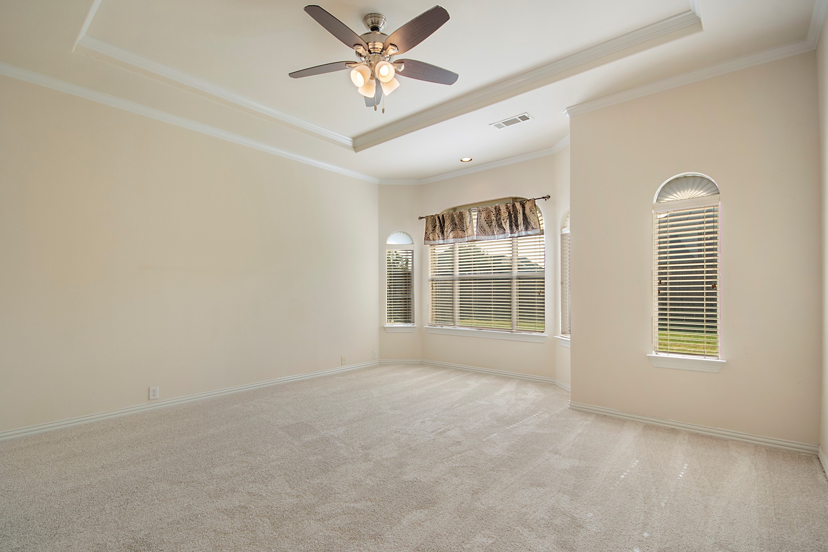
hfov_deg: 96.6
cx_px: 389
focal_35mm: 16
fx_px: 368
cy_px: 289
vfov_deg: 73.7
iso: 100
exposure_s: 1/100
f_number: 8
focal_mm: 10
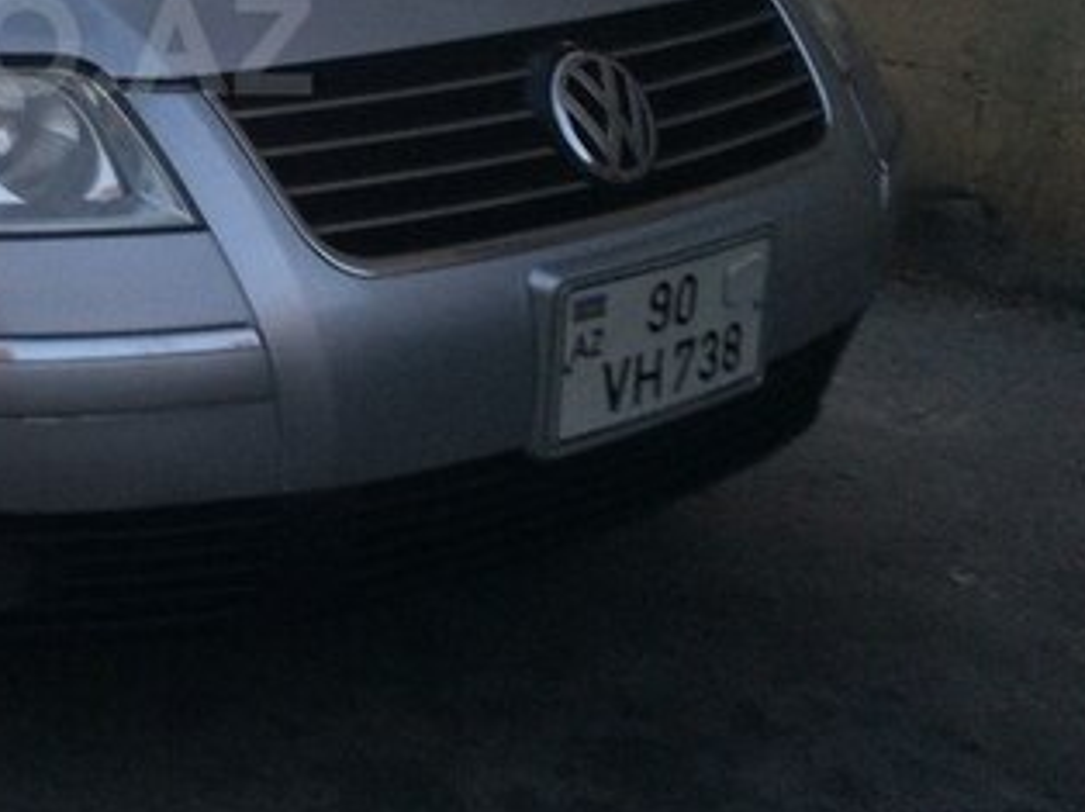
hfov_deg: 29.3
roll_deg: +0.4
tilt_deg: -12.6
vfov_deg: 23.2
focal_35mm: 61
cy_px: 43
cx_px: -41
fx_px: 1911
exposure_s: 1/33
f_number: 2.2
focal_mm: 4.15
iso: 200
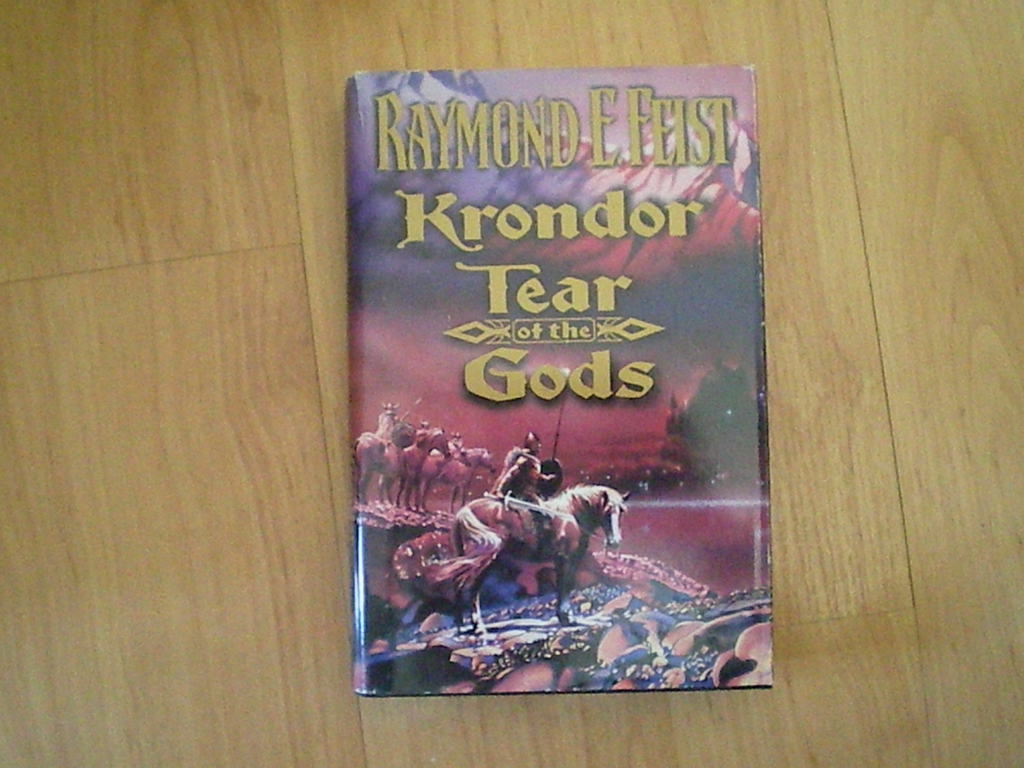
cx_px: 512
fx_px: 1124
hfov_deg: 49.0
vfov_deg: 37.7
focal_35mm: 38
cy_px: 384
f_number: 3.1
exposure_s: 1/54.1
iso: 1800
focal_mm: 6.3
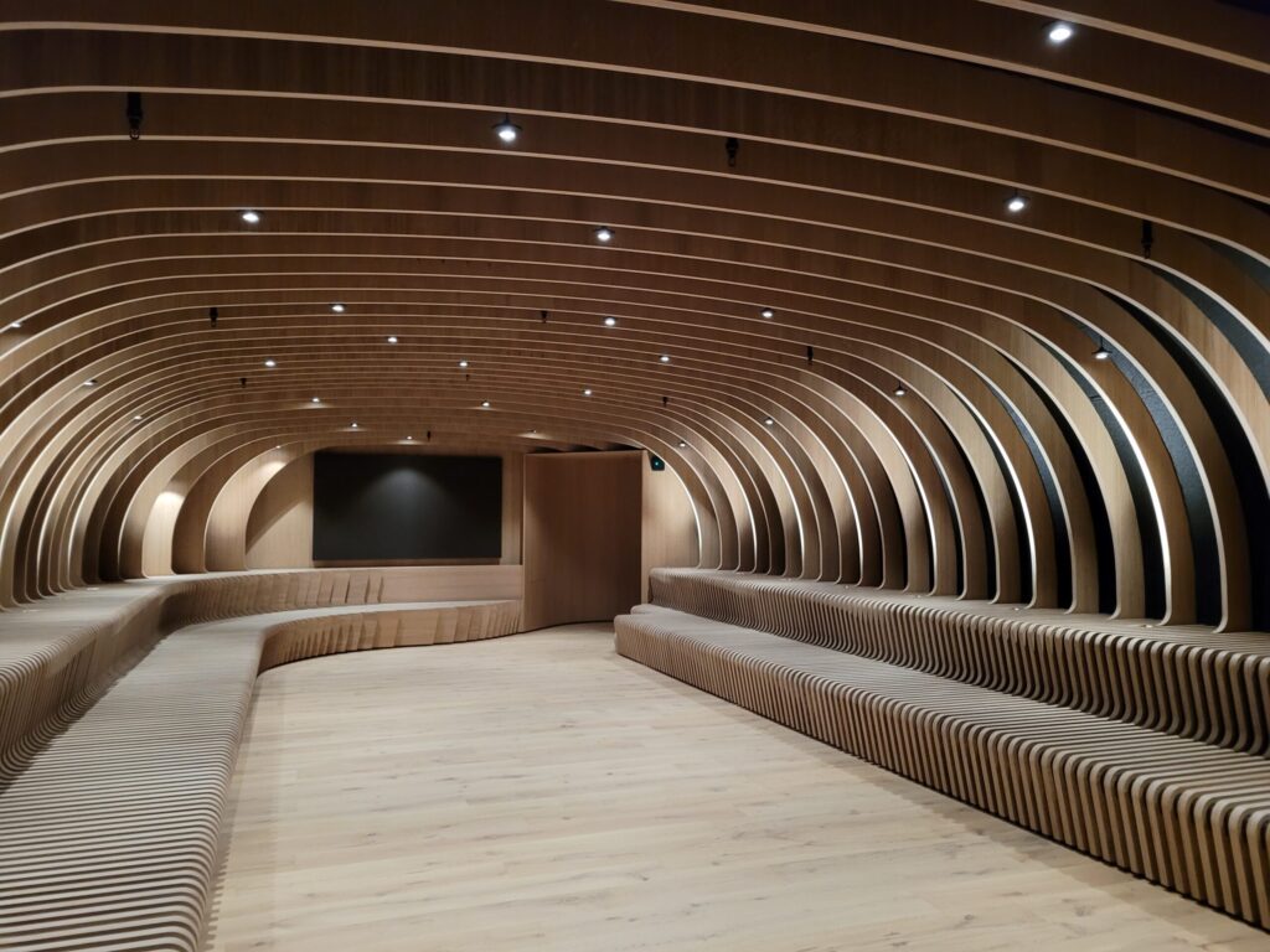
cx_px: 635
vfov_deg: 53.1
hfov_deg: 67.3
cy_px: 476
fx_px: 954
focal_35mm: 26
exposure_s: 1/25
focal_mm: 5.4
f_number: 1.8
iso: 800
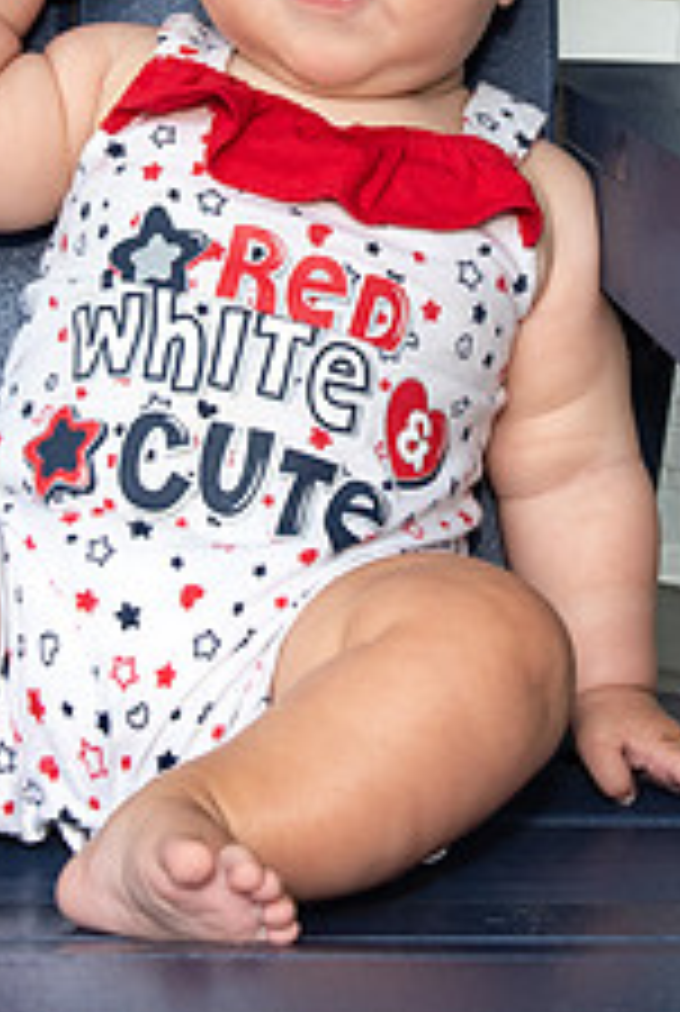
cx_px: 383
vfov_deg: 16.3
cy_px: 93
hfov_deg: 11.1
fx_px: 3497
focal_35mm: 124
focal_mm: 34
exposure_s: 1/160
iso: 400
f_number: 5.6
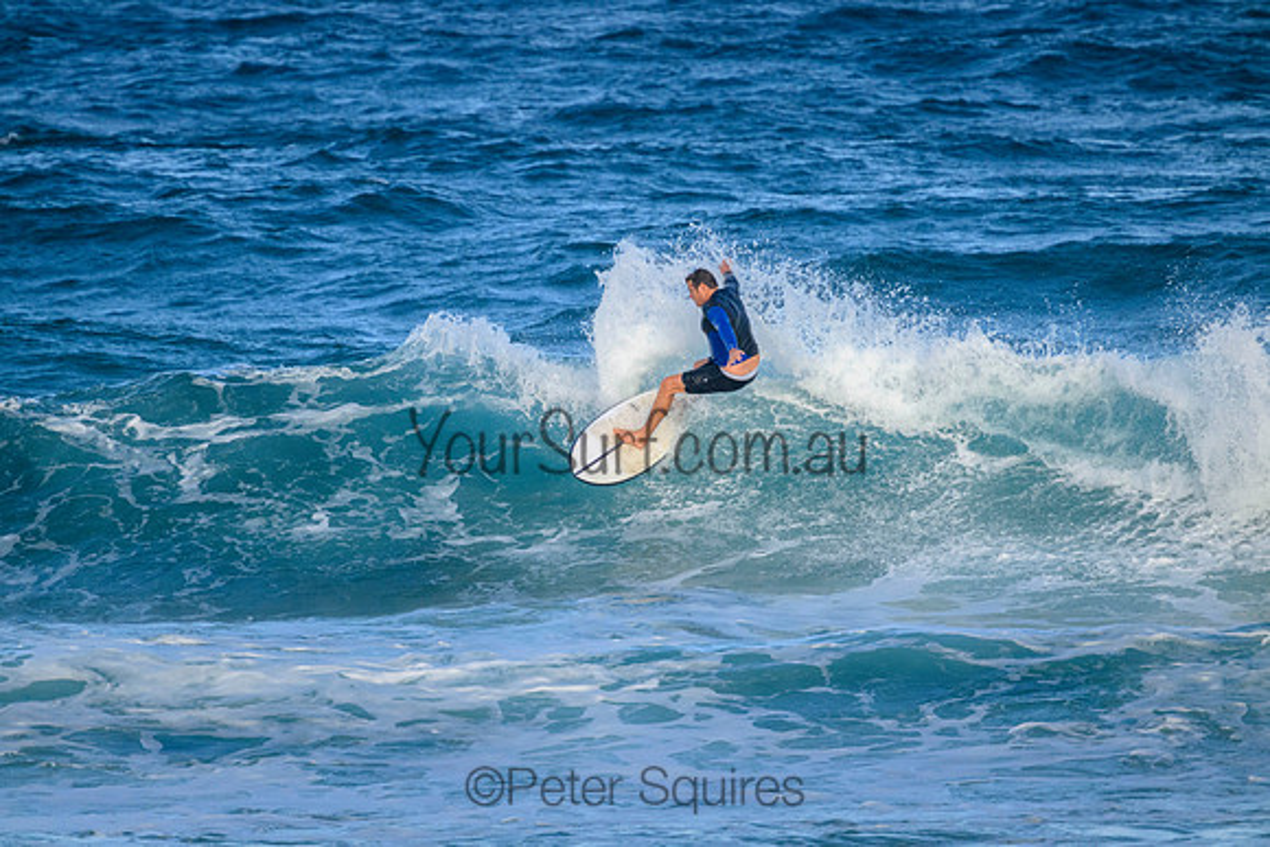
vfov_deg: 1.7
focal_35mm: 800
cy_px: 424
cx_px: 635
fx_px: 28228
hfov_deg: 2.6
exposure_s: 1/1600
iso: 2000
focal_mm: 800
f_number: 11
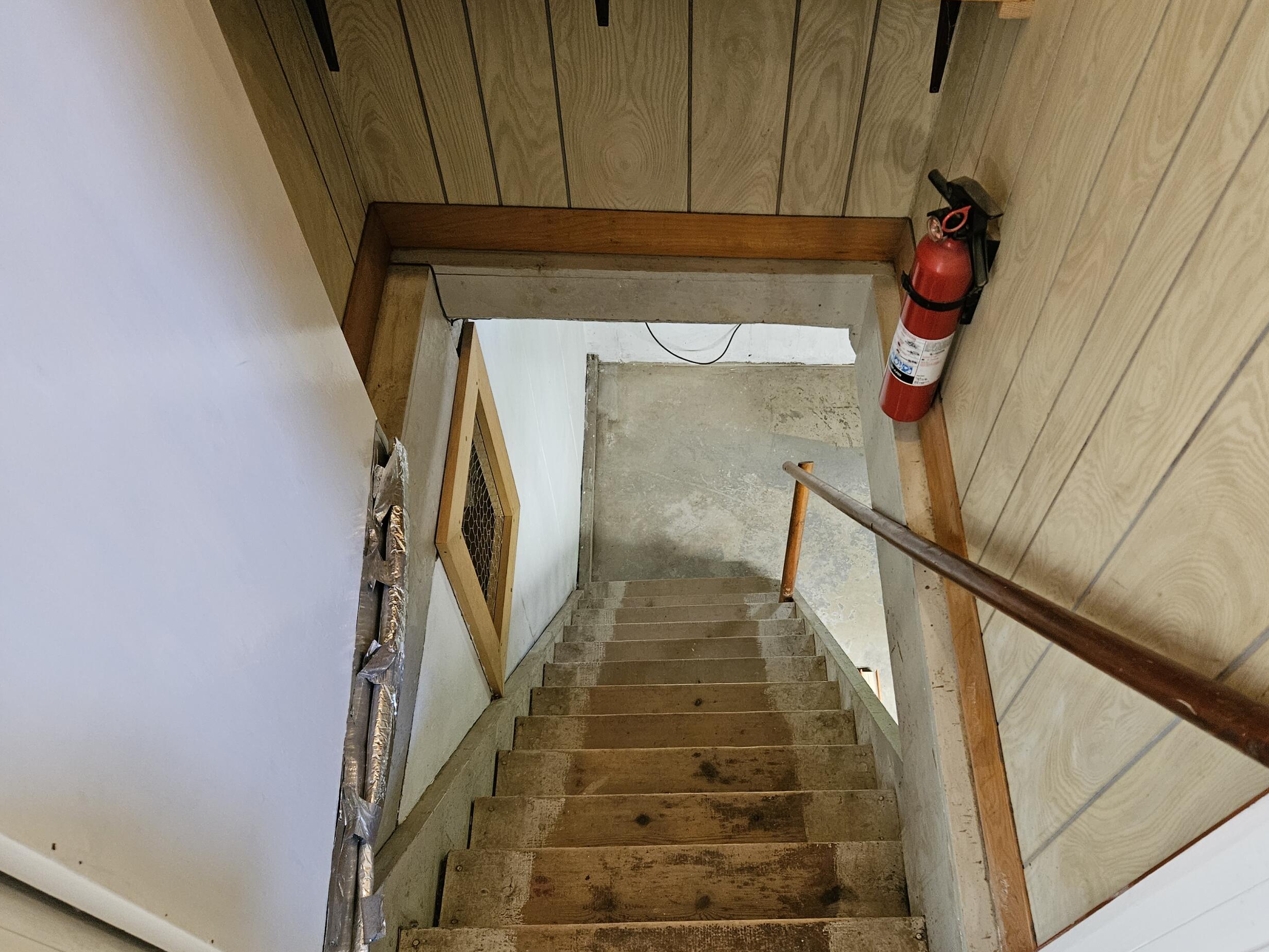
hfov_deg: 63.0
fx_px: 1026
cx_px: 744
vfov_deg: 49.6
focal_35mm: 28
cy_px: 546
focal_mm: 5.4
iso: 800
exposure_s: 1/60
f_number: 1.8
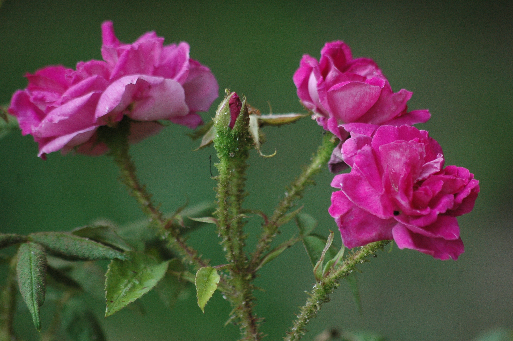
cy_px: 170
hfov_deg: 8.9
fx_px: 3310
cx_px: 256
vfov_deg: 5.9
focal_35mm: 232
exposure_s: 1/500
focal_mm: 155
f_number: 5
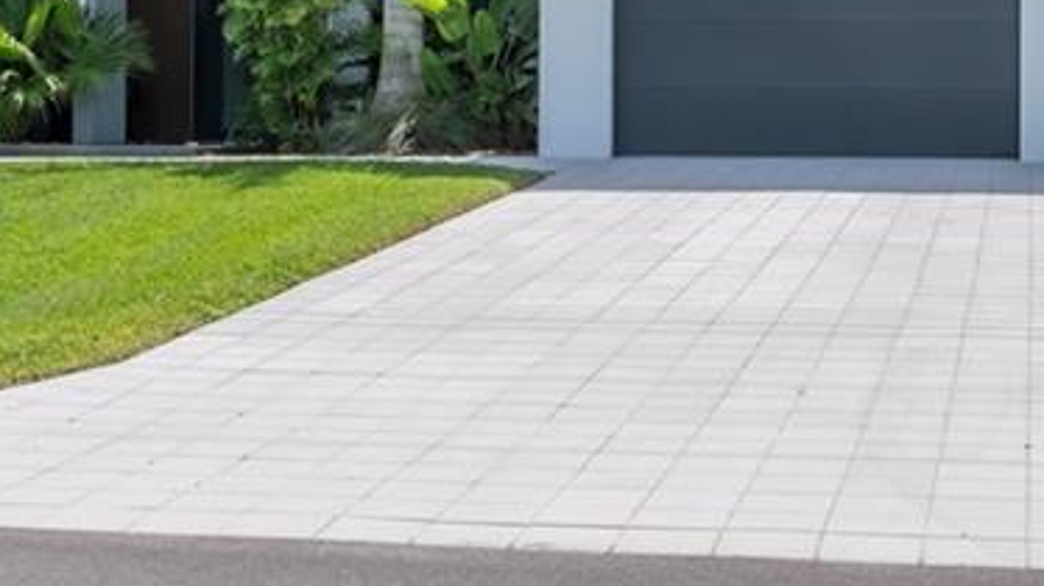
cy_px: -64
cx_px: 555
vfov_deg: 13.7
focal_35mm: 86
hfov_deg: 24.7
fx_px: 2380
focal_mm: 20
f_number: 8
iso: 100
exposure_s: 1/320
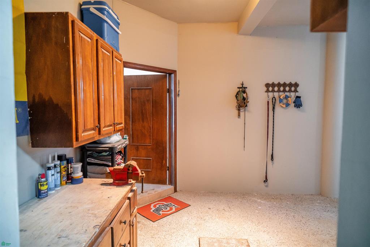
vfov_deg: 61.9
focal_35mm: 20
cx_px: 185
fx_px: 205
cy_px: 124
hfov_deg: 84.0
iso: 800
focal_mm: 20
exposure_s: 1/50
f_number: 3.2
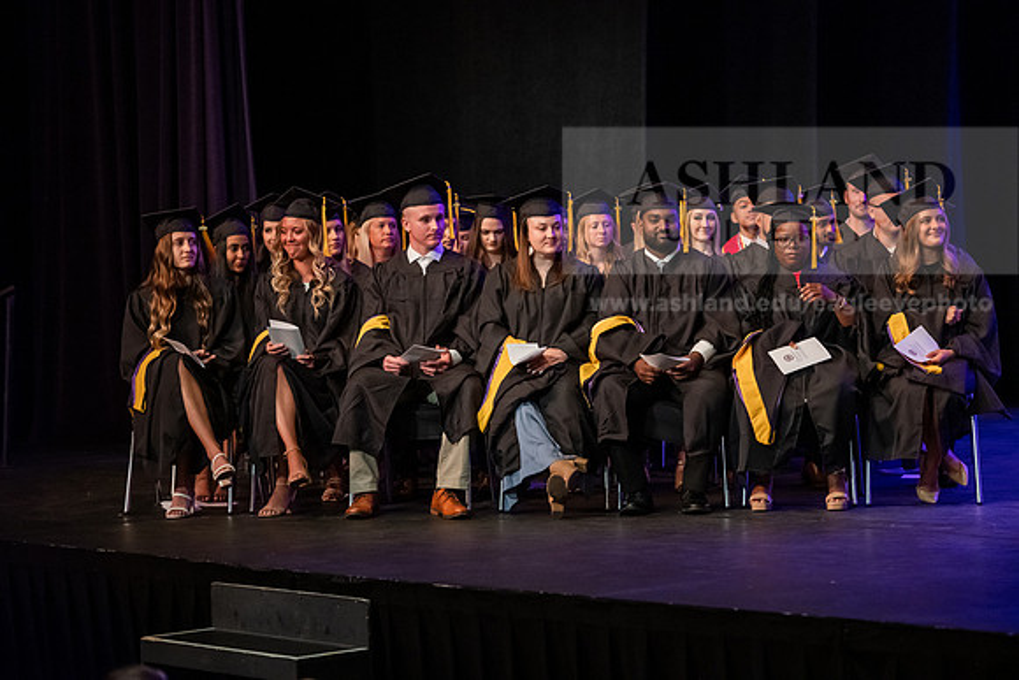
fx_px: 3397
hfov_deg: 17.1
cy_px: 340
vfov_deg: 11.4
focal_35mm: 120
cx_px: 510
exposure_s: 1/200
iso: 4000
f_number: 3.2
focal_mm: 120
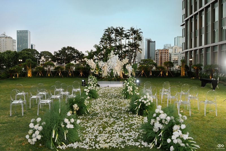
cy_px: 76
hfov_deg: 65.5
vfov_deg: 46.4
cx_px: 113
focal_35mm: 28
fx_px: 176
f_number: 2.2
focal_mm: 28
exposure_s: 1/200
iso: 250
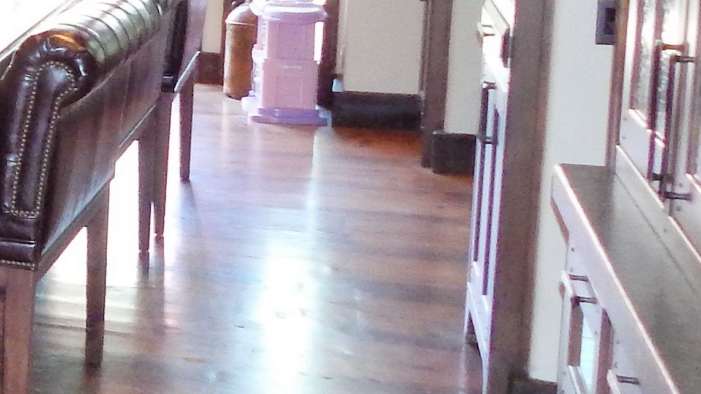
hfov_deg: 17.4
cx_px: -542
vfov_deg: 11.9
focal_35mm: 101
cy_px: 29
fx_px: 1877
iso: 250
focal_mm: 4
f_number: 3
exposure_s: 1/30
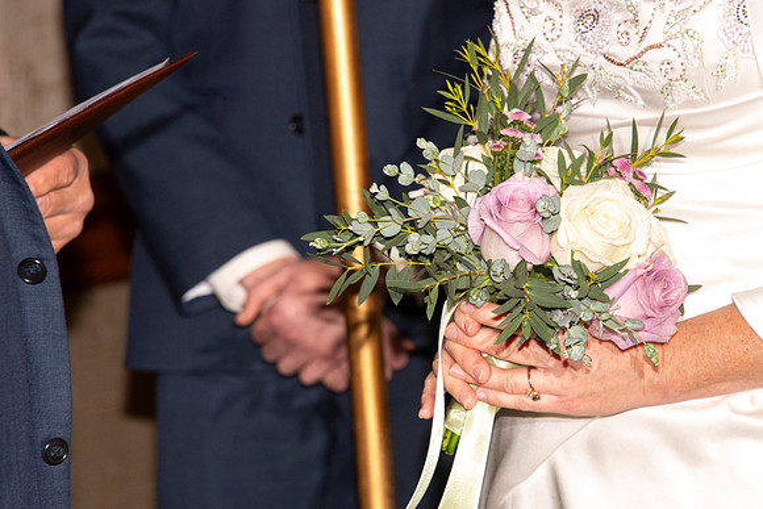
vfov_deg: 3.3
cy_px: 260
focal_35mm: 416
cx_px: 491
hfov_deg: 5.0
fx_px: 8815
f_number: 9
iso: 1000
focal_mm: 300
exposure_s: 1/160
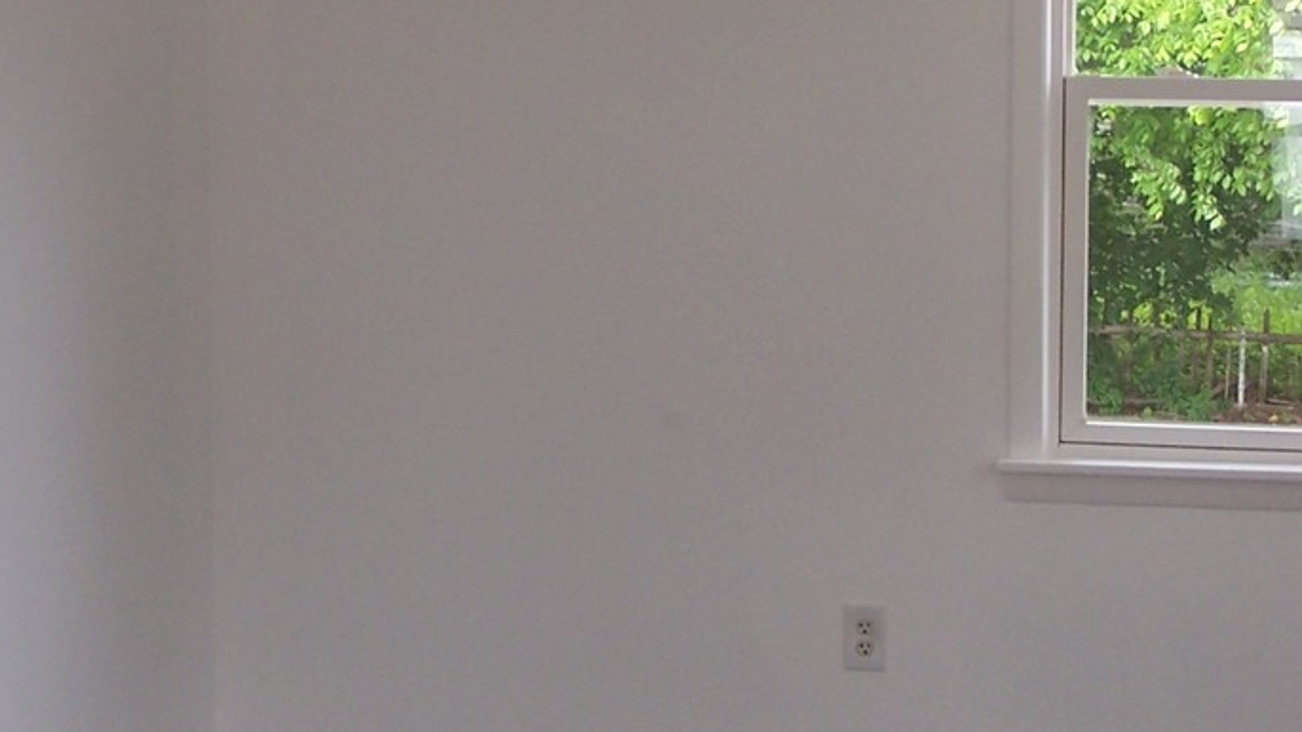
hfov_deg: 24.4
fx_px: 3003
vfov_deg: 13.8
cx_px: 812
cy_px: 173
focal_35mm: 87
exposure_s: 1/80
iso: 80
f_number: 2.8
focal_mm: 6.3
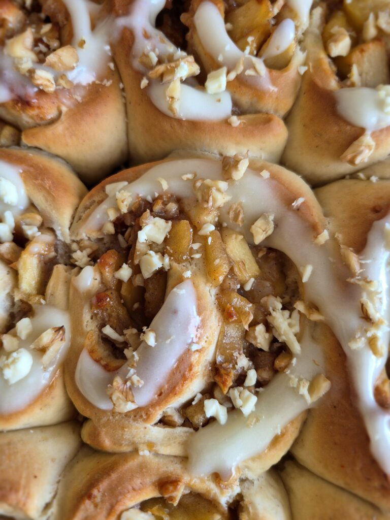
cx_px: 195
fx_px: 346
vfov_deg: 73.9
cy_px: 260
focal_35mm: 23
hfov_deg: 58.9
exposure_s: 1/50
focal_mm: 5.4
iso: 32
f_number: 1.8
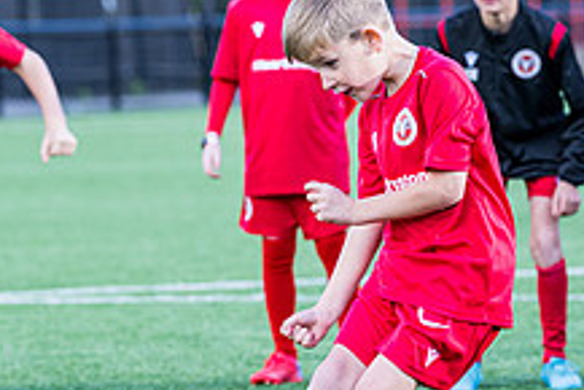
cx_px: 248
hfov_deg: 5.5
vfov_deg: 3.7
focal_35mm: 372
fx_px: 6038
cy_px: 262
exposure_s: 1/640
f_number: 4
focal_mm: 135
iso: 400
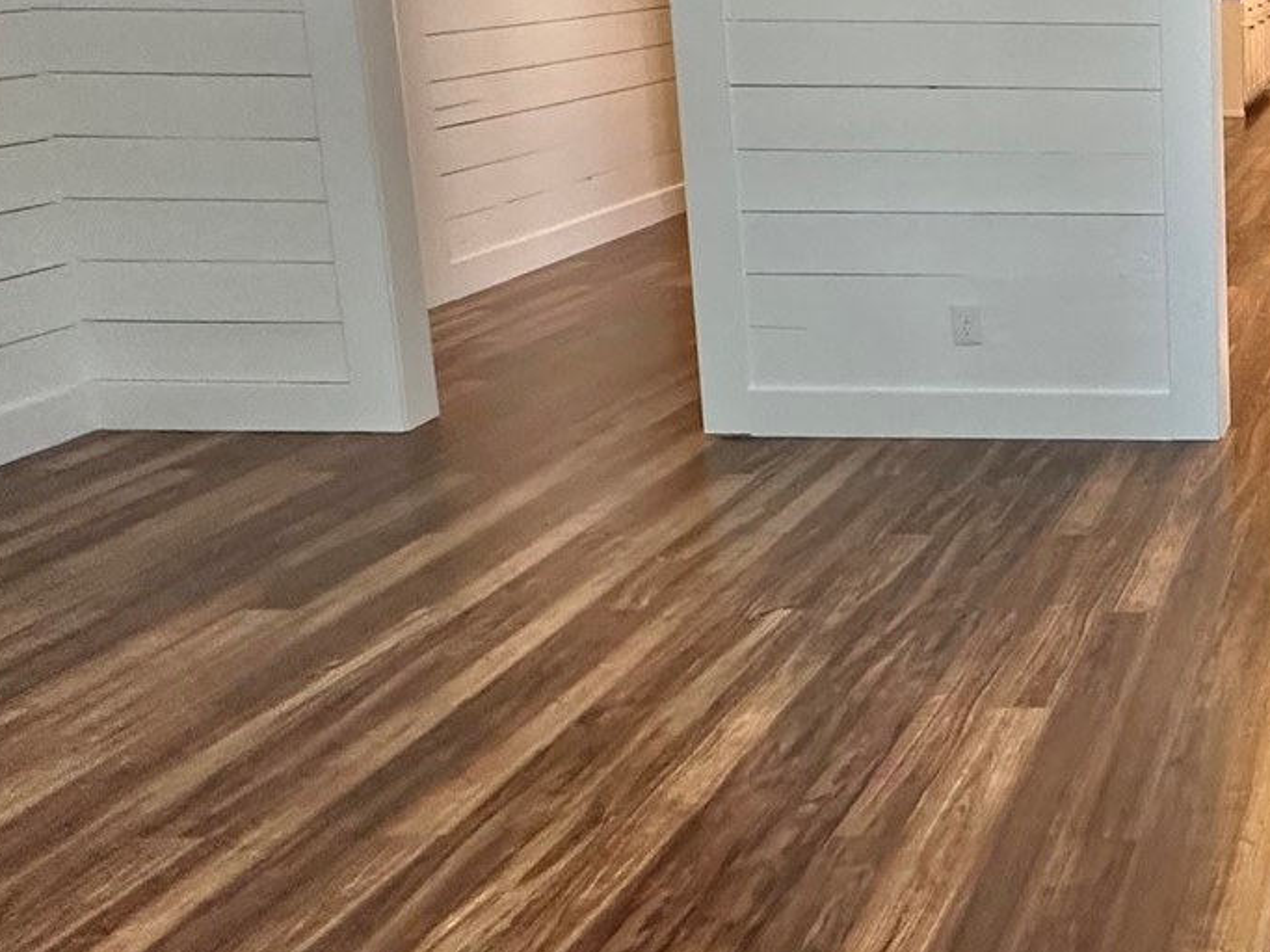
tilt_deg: -9.6
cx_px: 1476
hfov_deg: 36.1
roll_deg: -0.8
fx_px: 1541
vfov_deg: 33.4
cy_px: 192
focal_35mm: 42
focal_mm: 2.22
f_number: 2.2
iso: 250
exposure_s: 1/60
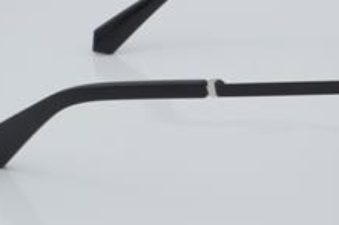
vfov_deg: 10.1
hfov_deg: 15.0
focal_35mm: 136
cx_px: 273
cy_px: 57
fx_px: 1280
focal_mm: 50
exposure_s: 1/3
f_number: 32
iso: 100
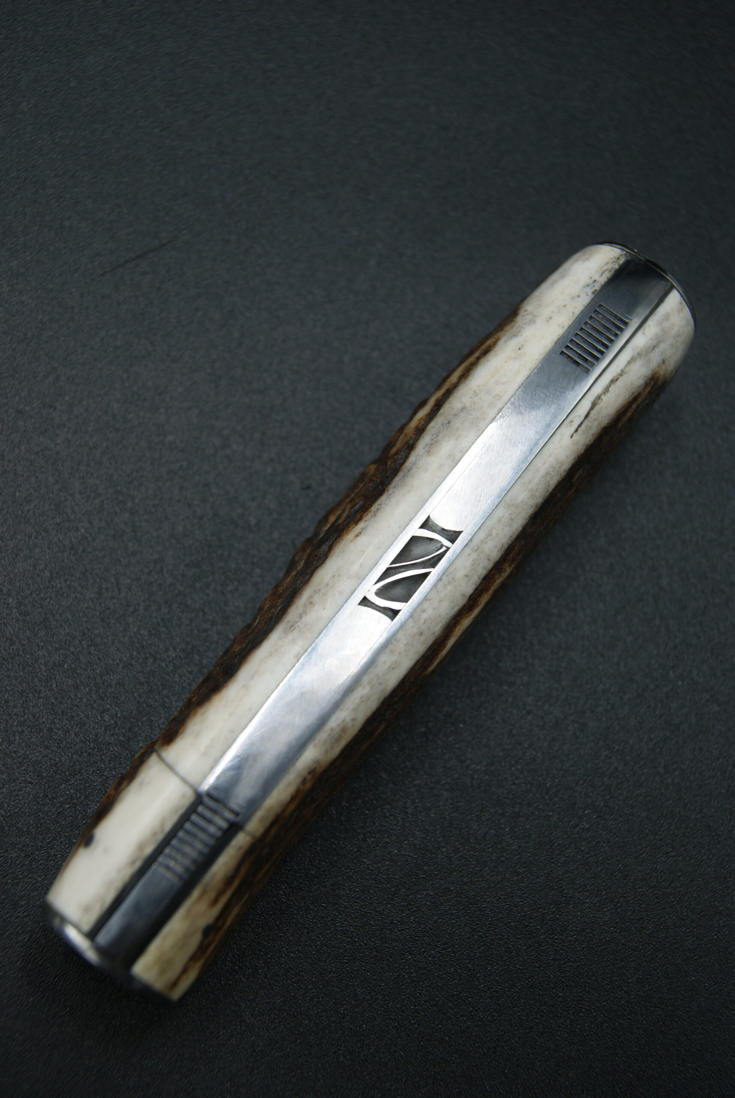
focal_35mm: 42
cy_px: 549
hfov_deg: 32.0
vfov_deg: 46.3
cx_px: 368
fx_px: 1282
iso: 100
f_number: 5.6
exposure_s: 1/100
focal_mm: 28
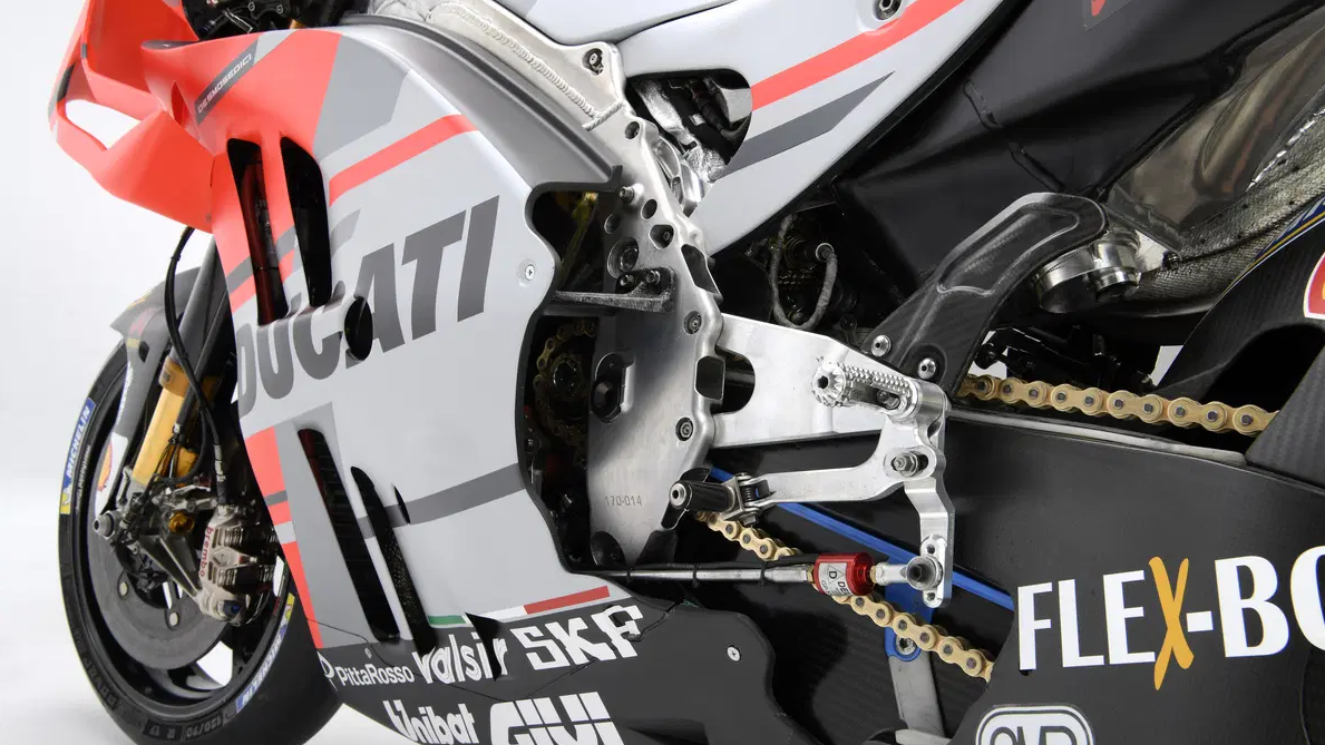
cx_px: 662
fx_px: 1300
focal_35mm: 37
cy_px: 410
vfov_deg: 32.0
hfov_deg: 54.0
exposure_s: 1/200
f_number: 18
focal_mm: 35
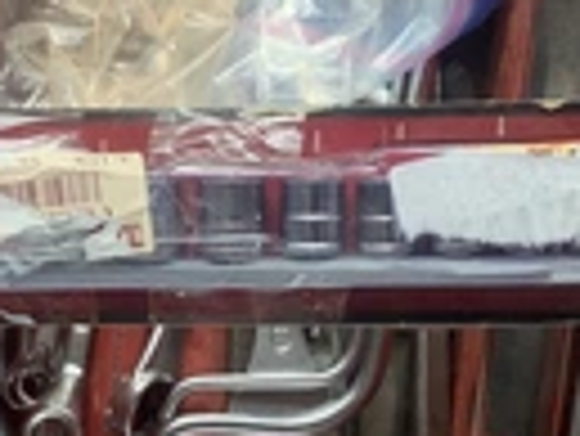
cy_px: 324
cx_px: 184
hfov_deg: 20.3
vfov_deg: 15.4
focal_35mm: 96
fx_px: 1610
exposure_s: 1/259
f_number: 2.4
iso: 25
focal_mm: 3.3
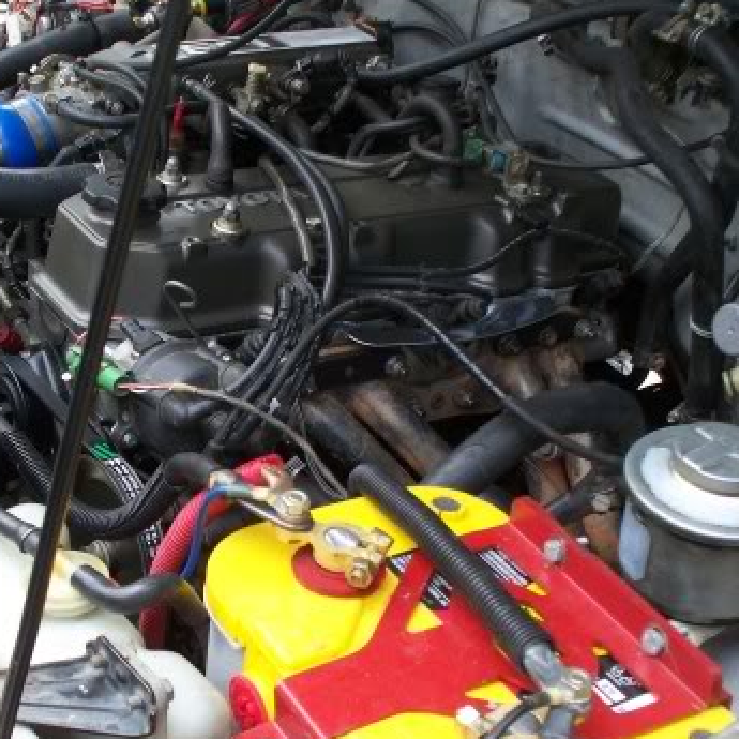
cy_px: 390
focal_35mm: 59
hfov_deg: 29.0
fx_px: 1425
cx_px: 276
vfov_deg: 29.1
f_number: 2.8
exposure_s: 1/100
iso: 64
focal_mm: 7.5
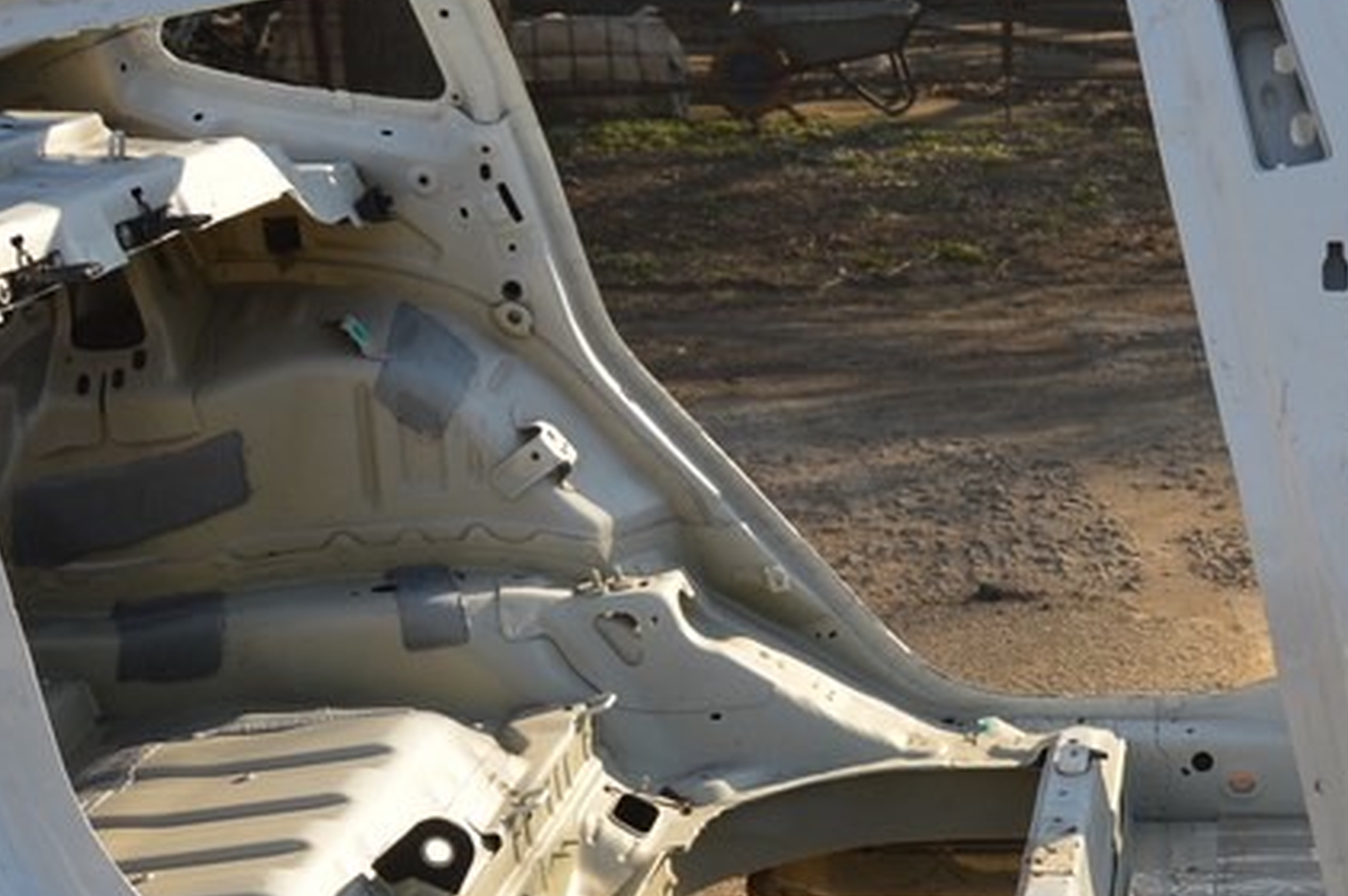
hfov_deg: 26.2
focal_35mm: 73
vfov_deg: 18.4
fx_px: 2731
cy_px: 786
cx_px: 1370
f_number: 8
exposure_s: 1/250
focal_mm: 20
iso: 100
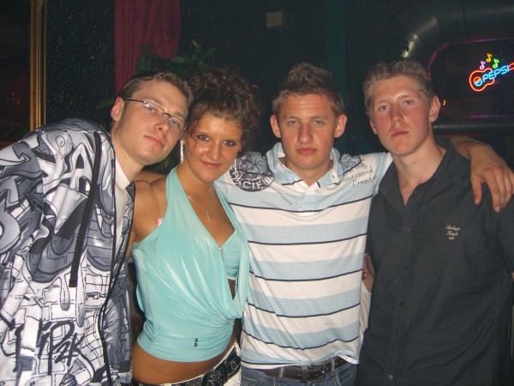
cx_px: 257
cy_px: 193
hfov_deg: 49.0
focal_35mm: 38
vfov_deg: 37.7
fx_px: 564
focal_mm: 7.9
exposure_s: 1/60
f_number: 2.8
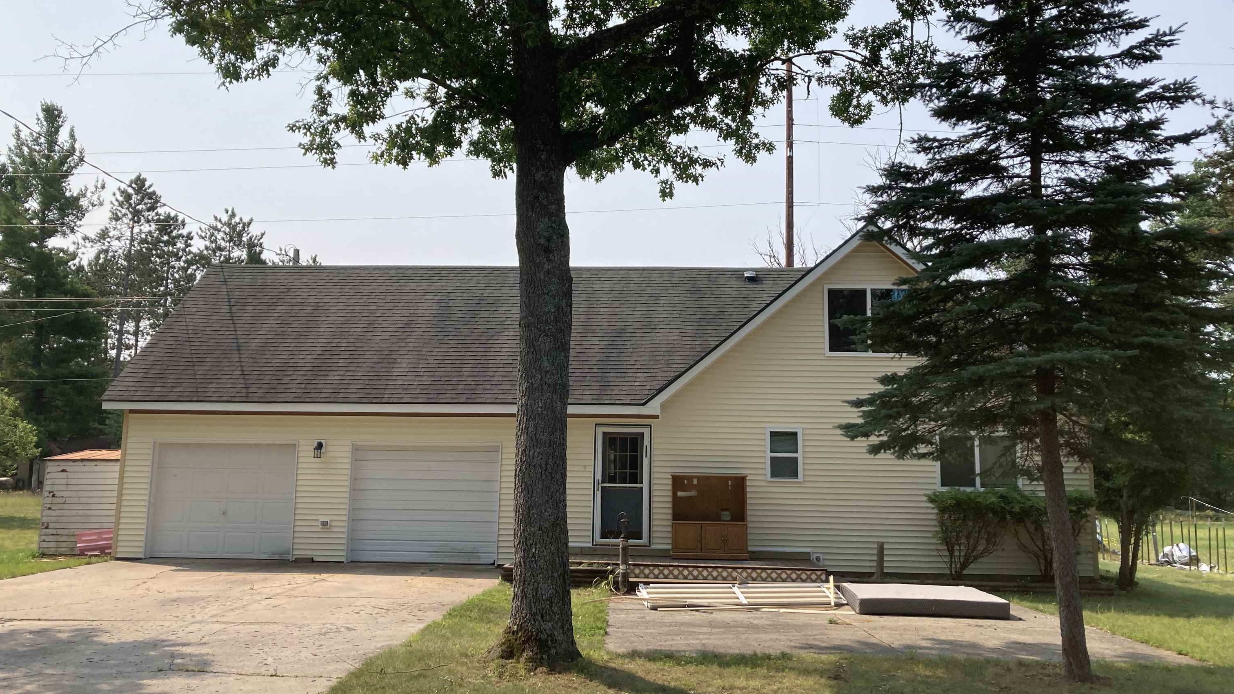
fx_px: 1014
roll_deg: -0.8
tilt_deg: +10.0
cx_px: 611
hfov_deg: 62.6
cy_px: 330
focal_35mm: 31
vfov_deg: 37.8
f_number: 1.8
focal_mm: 3.99
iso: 20
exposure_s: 1/2183
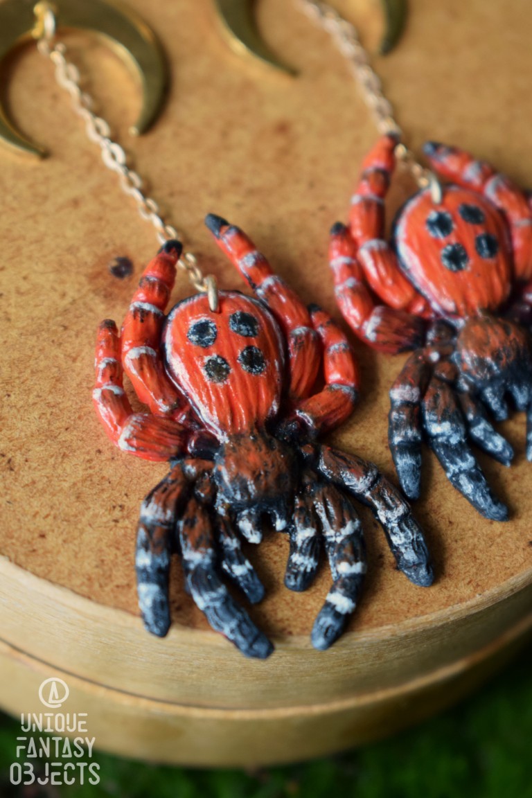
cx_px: 266
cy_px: 399
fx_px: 1829
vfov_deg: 24.6
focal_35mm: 82
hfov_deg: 16.6
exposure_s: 1/60
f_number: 5.6
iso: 1000
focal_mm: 55
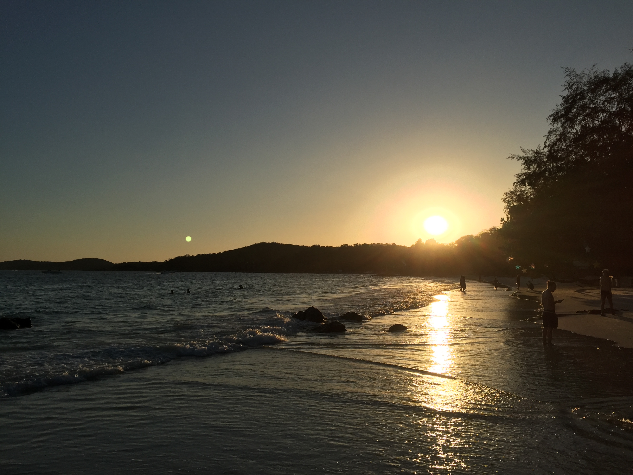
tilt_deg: +4.1
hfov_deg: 61.7
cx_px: 316
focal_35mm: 29
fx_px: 530
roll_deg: -0.6
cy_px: 238
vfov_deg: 48.2
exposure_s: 1/6623
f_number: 2.2
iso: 32
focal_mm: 4.15
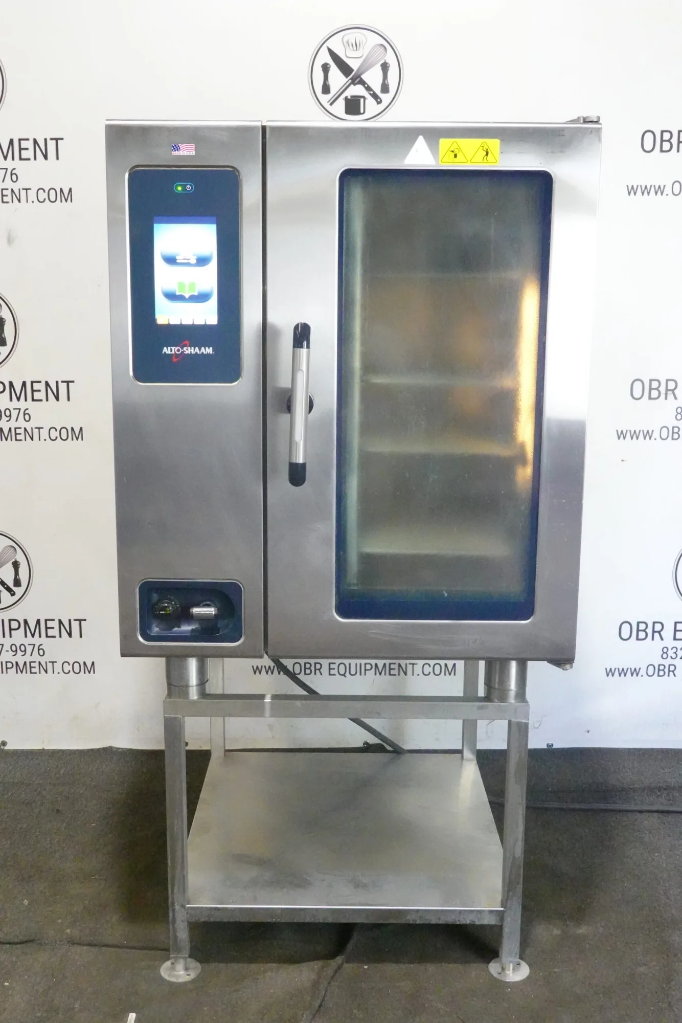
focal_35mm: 39
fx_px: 1108
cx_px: 341
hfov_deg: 34.2
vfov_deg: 49.5
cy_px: 512
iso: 5000
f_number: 8
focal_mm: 14.4
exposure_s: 1/40
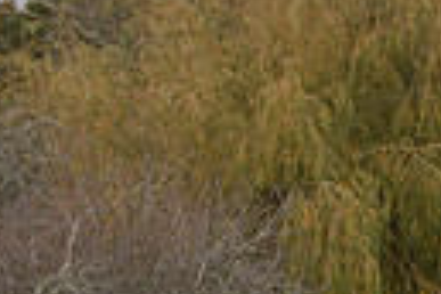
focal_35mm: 902
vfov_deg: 1.5
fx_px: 11049
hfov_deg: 2.3
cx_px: 913
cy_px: 349
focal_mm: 200
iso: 1250
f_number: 4.5
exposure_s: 1/1000
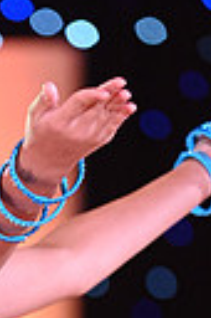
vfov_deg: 2.3
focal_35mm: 906
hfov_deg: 1.5
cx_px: -38
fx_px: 7986
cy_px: 470
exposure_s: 1/400
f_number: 4
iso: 5000
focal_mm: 200
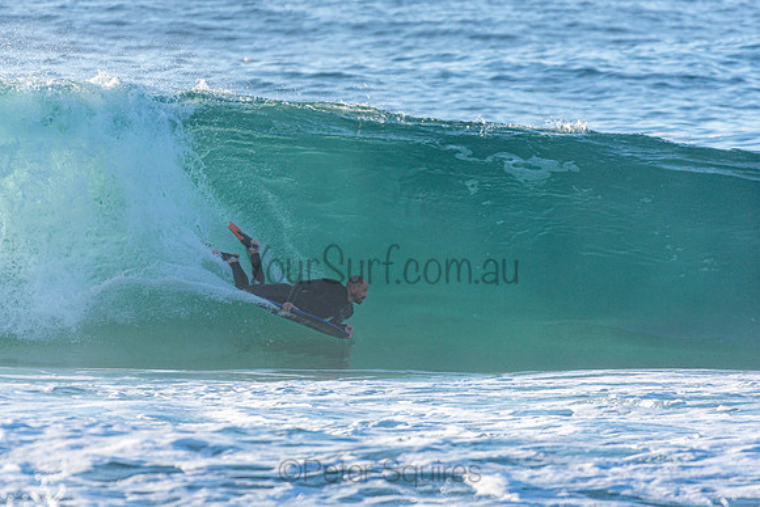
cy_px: 254
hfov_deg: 2.7
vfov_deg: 1.8
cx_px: 380
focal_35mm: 750
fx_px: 15836
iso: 280
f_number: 5.6
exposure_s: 1/1250
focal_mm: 500
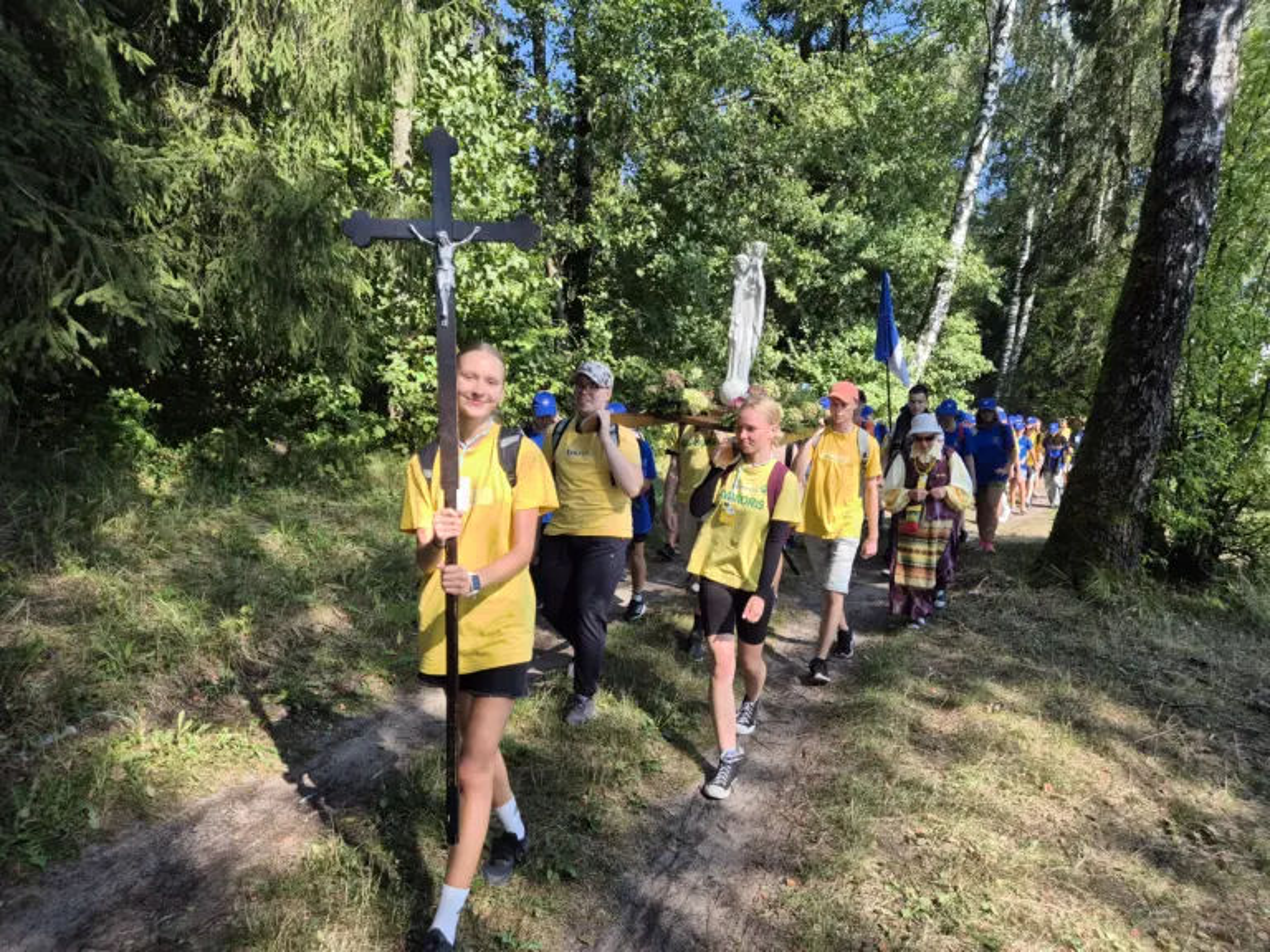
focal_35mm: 23
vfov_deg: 58.9
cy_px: 476
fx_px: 844
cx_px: 635
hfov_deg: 73.9
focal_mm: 5.4
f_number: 1.8
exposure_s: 1/510
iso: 25
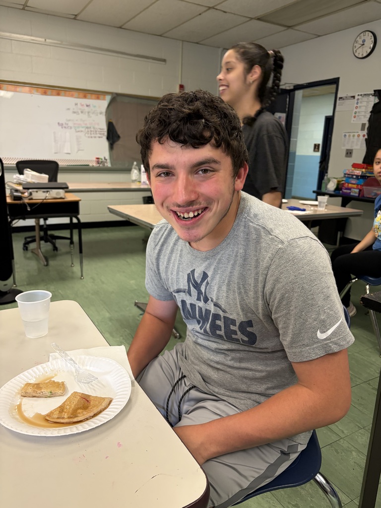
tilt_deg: -14.1
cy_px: 254
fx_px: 382
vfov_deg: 67.3
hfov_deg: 53.1
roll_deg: -2.0
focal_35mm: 26
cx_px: 190
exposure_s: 1/60
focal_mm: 5.96
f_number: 1.6
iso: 200
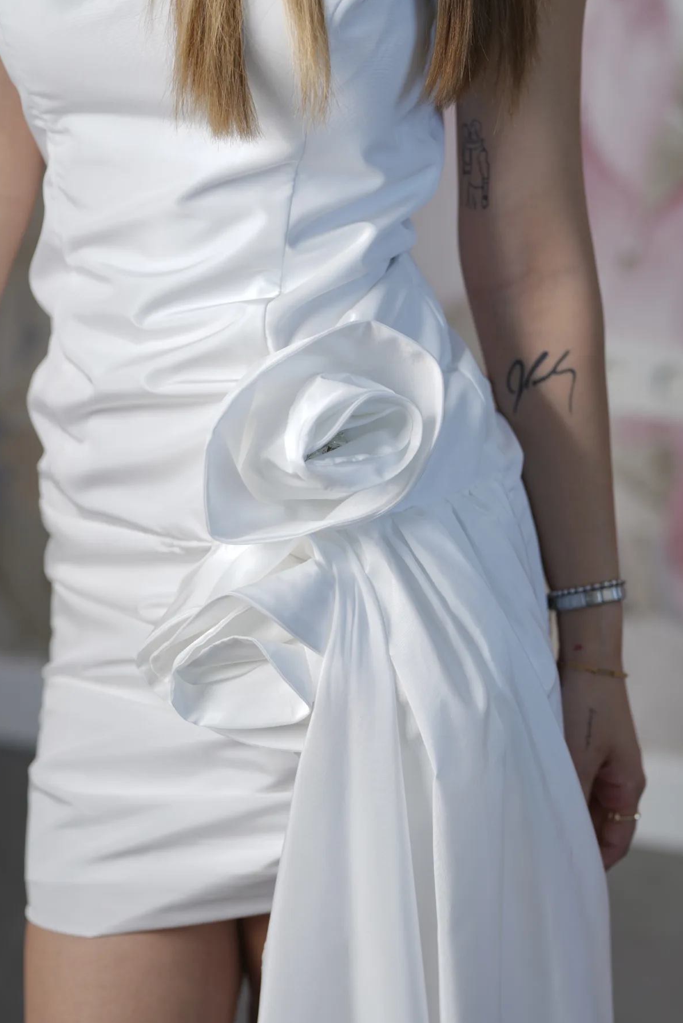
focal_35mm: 95
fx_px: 2701
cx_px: 310
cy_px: 542
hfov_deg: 14.4
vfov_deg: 21.4
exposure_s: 1/160
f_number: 2.8
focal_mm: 85
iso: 80
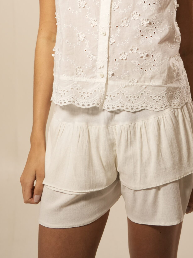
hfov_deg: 14.8
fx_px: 744
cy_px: -5
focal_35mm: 100
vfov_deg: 19.1
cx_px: 123
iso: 1000
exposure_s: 1/125
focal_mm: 50
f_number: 4
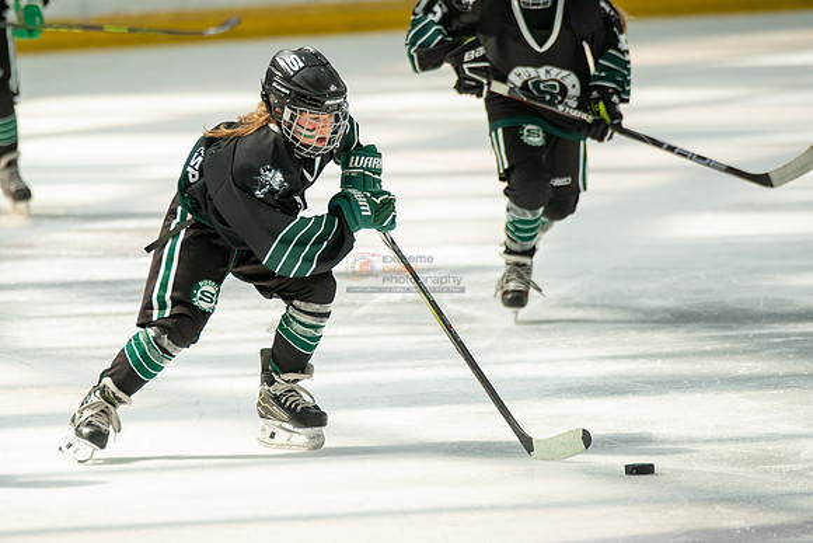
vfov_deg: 3.2
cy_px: 222
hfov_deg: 4.8
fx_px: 9636
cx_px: 235
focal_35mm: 427
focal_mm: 300
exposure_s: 1/3200
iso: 1600
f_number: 3.5
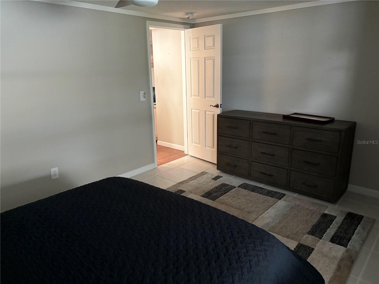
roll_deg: +1.1
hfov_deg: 67.3
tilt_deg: -13.7
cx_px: 190
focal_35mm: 26
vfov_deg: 53.1
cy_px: 142
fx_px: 285
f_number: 1.6
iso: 640
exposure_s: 1/30
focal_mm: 5.96
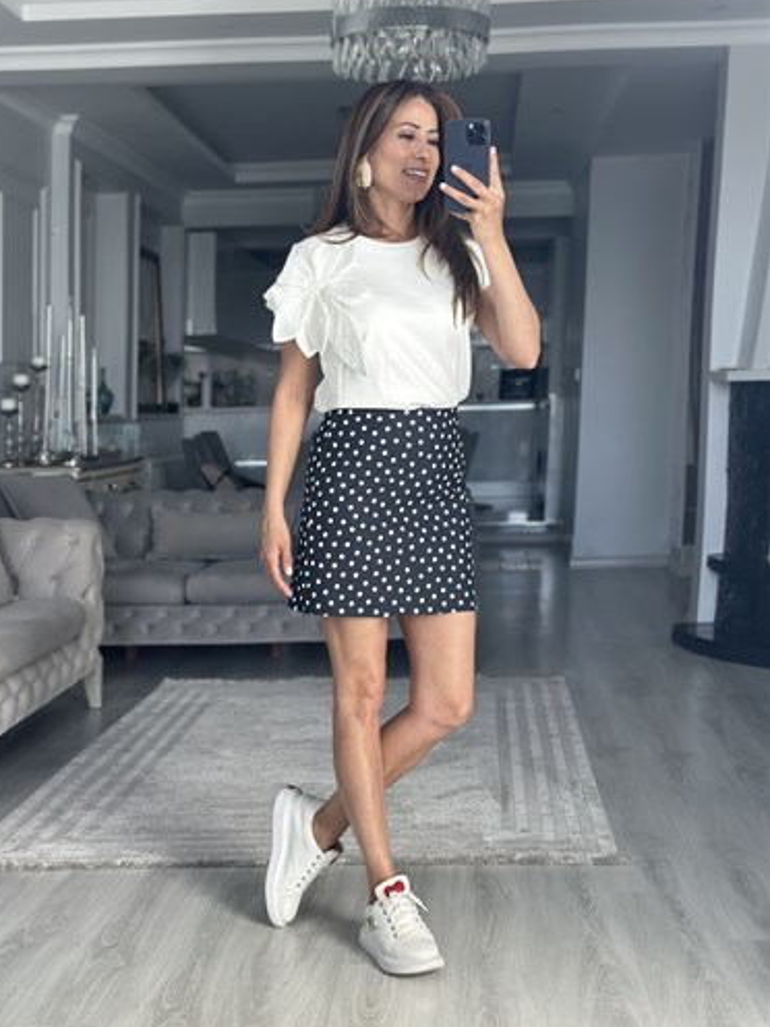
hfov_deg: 29.7
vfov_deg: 38.9
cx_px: 379
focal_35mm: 49
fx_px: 1453
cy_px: 511
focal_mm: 6.86
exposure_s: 1/161
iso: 100
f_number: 1.78
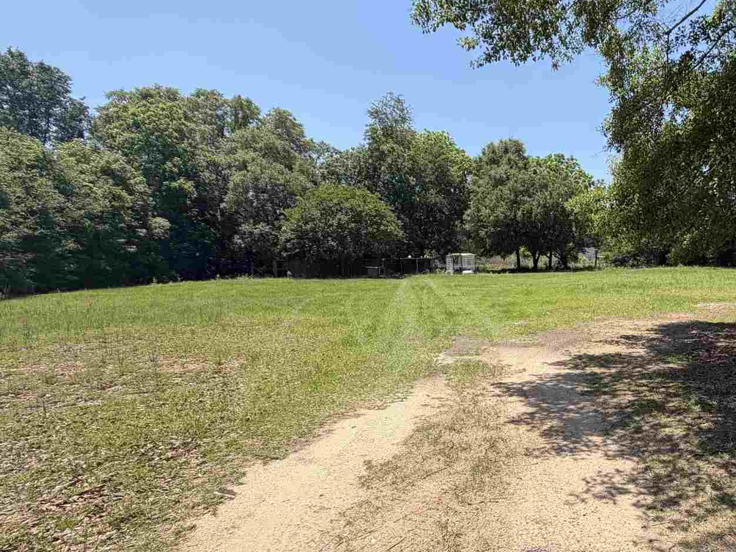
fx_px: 489
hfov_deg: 67.9
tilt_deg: -7.0
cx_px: 575
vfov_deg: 58.6
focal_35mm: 23
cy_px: 316
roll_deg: +1.1
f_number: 2.2
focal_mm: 2.22
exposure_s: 1/770
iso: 32
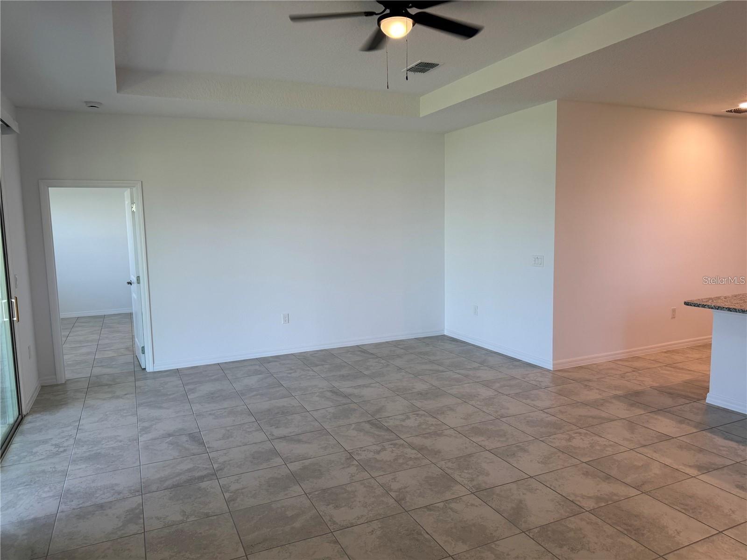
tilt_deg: -5.8
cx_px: 374
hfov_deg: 71.6
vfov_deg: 56.8
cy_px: 280
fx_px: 518
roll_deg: +0.9
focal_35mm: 24
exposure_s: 1/120
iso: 100
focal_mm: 6.86
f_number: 1.78
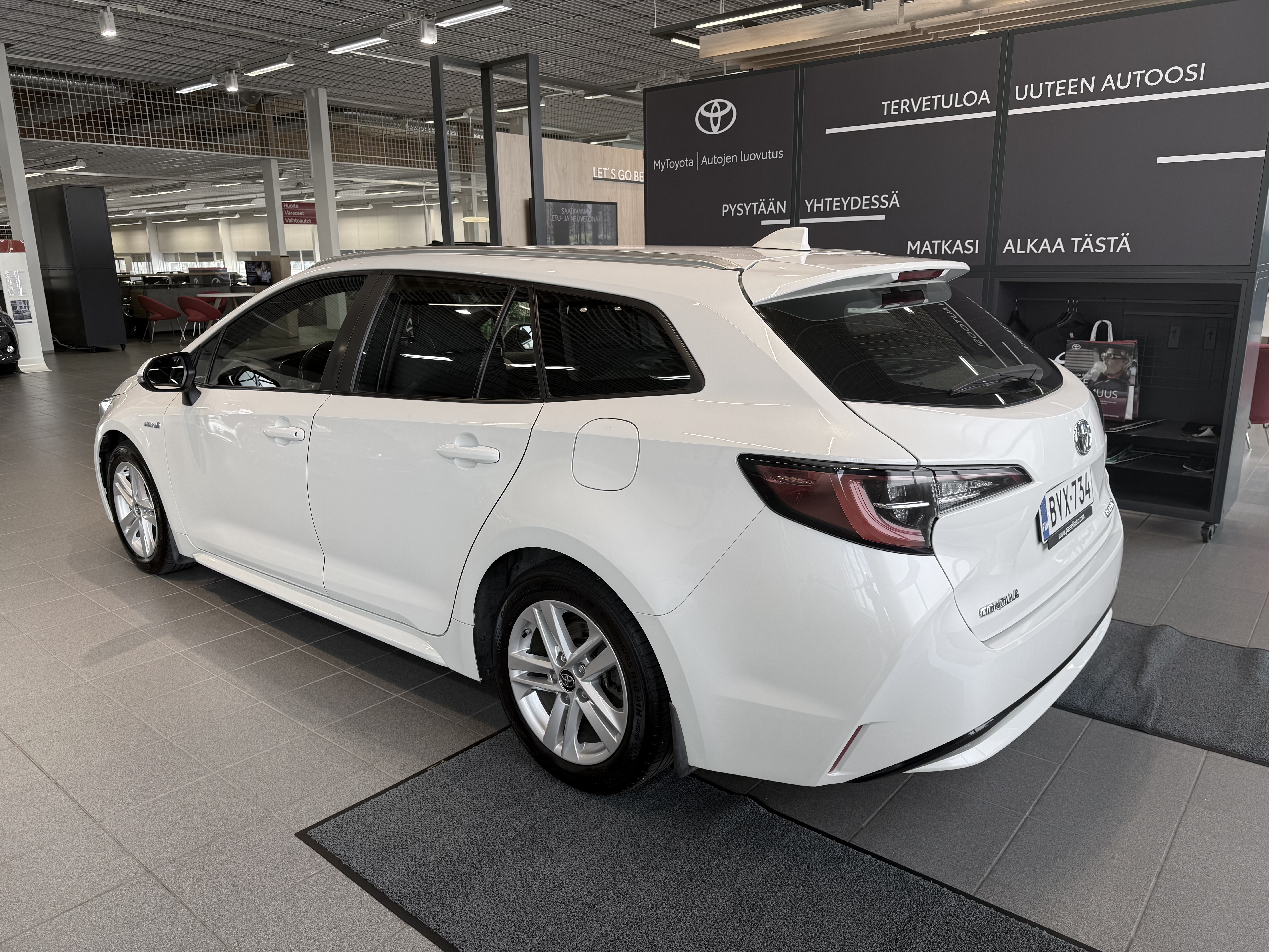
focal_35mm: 24
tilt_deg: -13.6
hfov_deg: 71.6
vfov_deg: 56.8
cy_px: 476
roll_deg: +1.1
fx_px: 880
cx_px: 634
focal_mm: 6.76
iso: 64
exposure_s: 1/148
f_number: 1.78
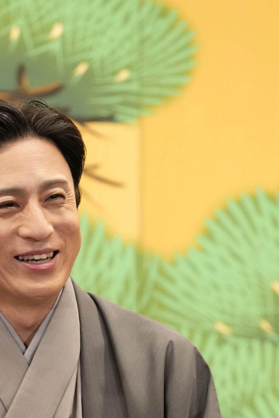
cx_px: 28
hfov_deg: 4.1
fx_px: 3848
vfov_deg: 6.2
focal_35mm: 331
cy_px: 402
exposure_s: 1/200
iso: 4000
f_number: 4
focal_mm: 168
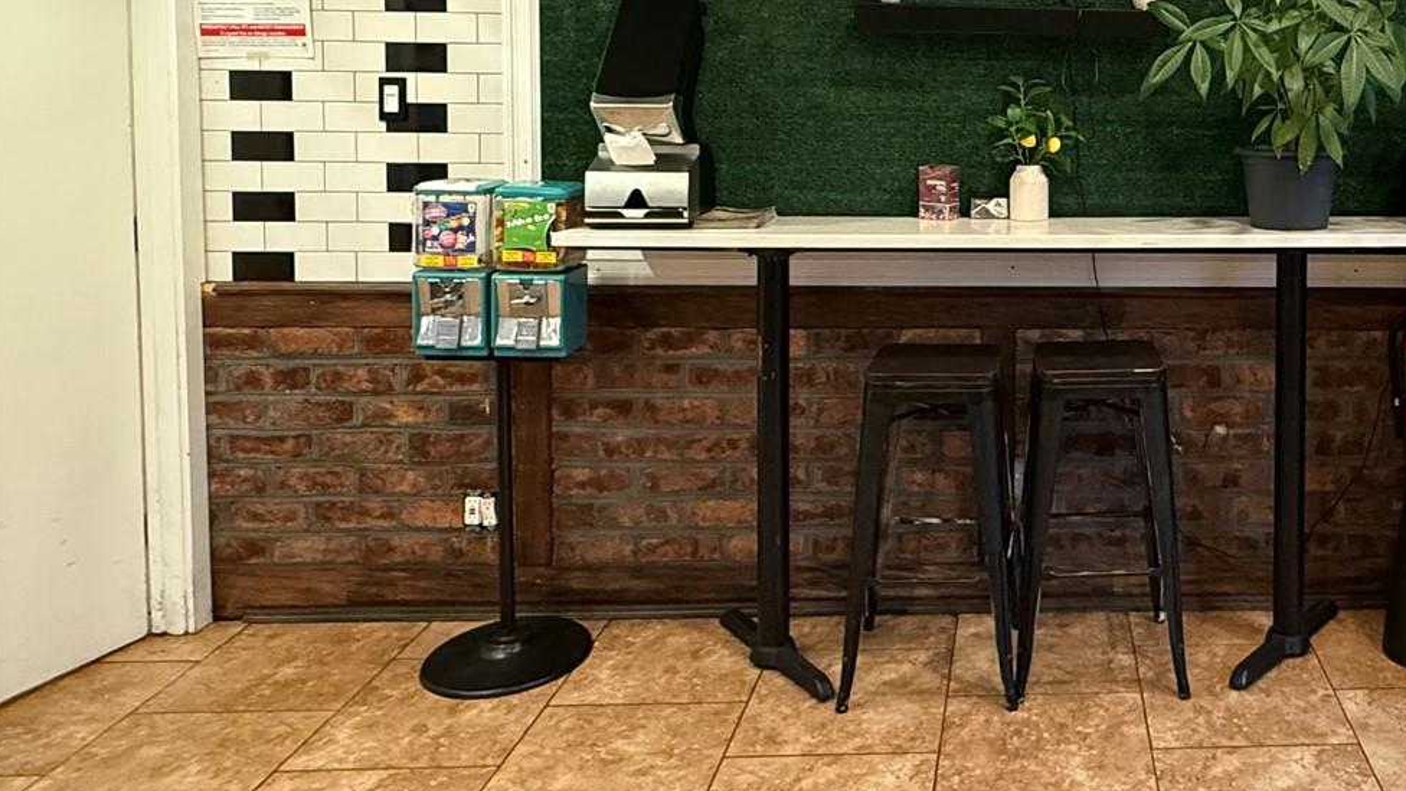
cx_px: 1101
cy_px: 138
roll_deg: -0.8
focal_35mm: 32
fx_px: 1193
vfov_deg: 35.3
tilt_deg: -2.4
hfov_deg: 57.1
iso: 640
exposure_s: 1/60
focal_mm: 2.22
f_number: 2.2
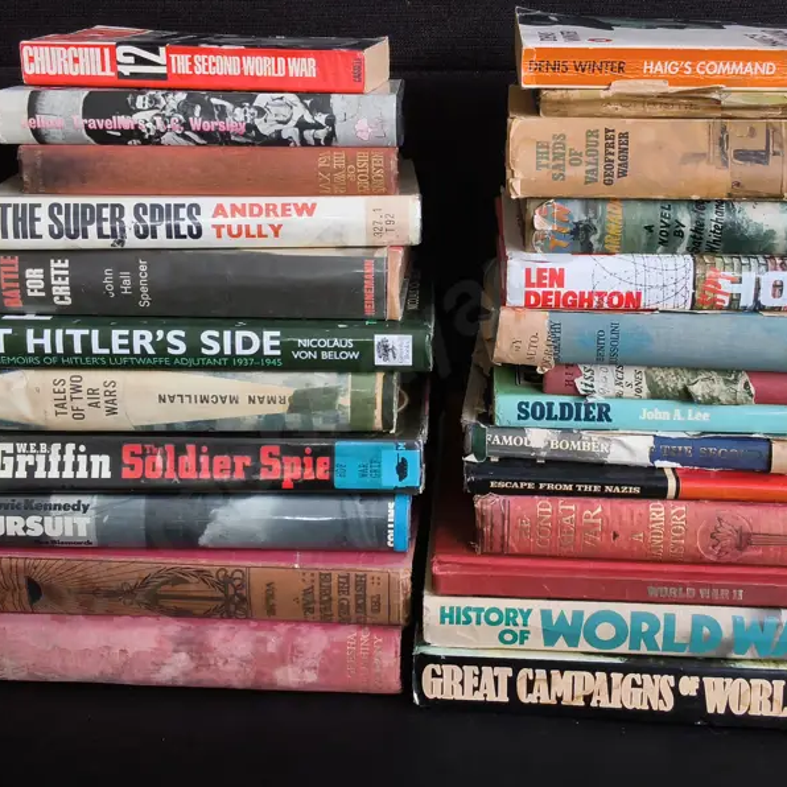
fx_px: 1055
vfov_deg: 40.8
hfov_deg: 40.9
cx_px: 436
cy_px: 330
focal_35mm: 41
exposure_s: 1/100
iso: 50
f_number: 2
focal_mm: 2.87
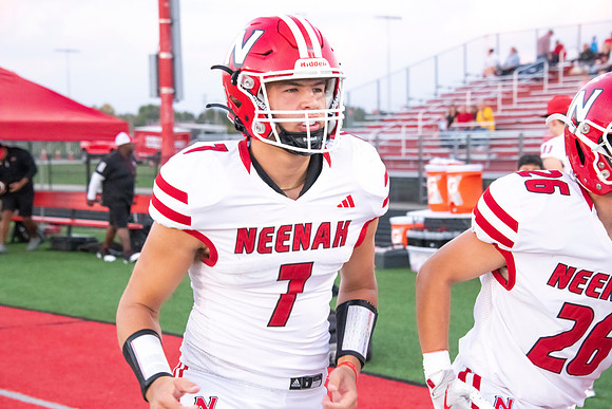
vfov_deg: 14.0
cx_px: 306
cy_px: 204
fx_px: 1666
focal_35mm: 98
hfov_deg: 20.8
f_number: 7.1
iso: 10000
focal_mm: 98
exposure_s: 1/640
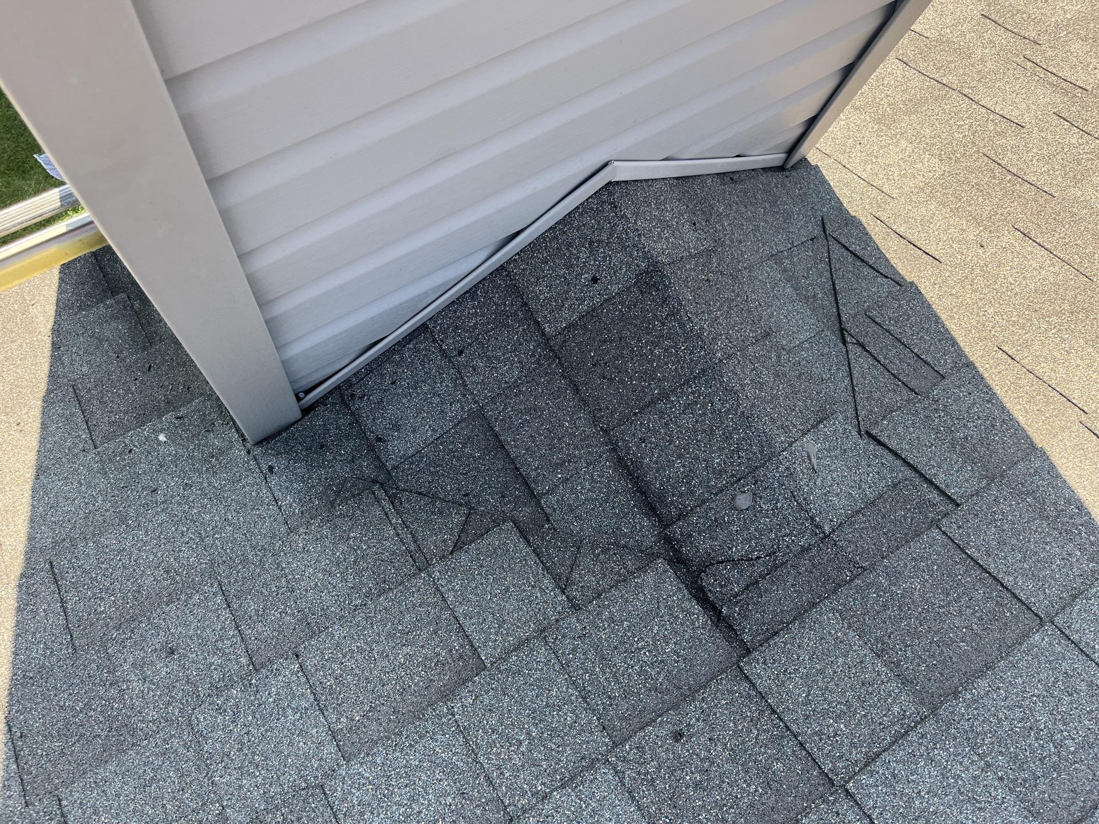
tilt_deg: -71.7
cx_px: 550
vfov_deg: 53.1
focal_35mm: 26
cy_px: 412
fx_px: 825
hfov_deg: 67.3
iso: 50
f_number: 1.6
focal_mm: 5.1
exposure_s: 1/481
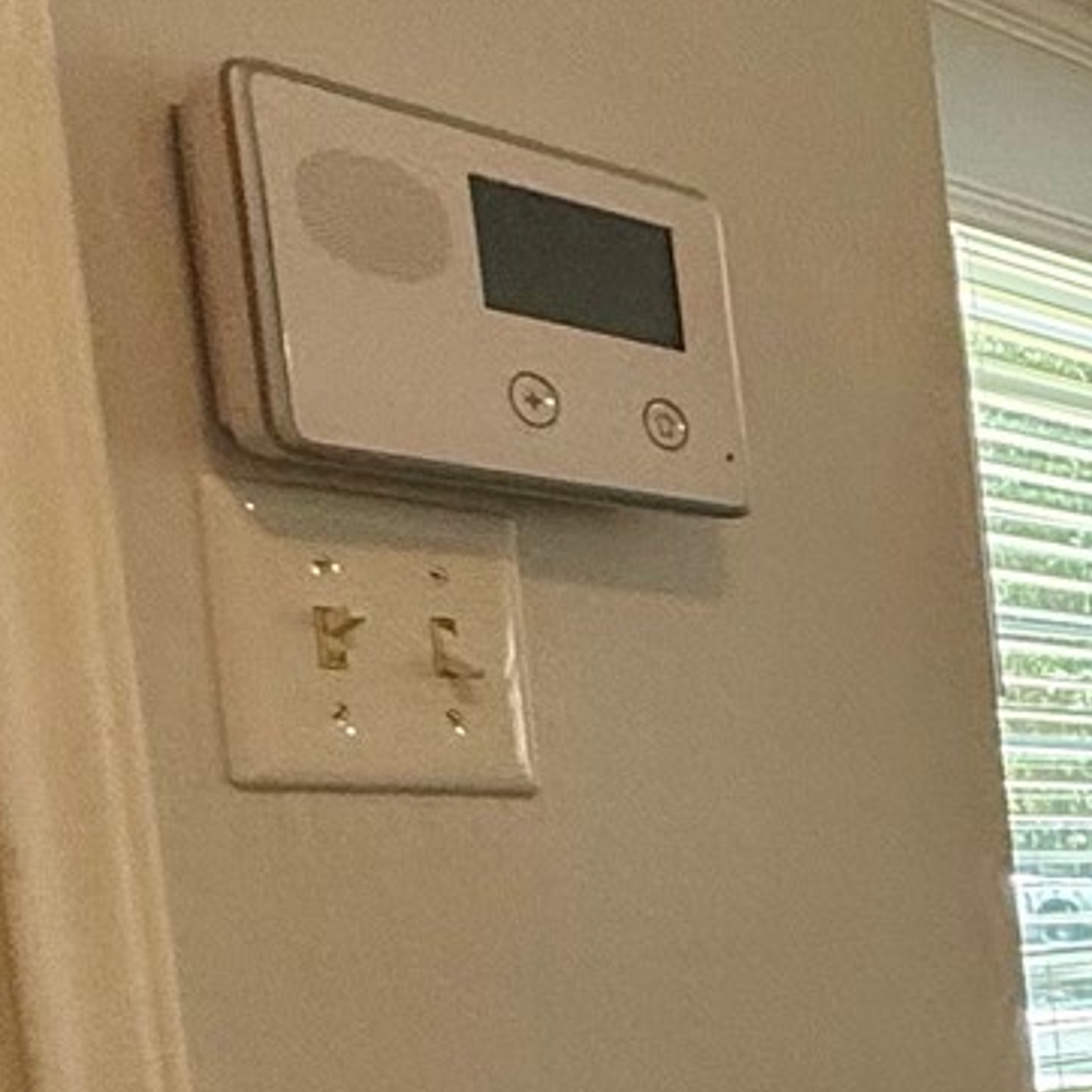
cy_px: 1065
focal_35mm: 70
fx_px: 2498
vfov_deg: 23.7
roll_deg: +1.6
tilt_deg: -5.2
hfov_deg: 13.4
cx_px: 2884
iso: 100
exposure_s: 1/120
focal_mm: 2.22
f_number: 2.2
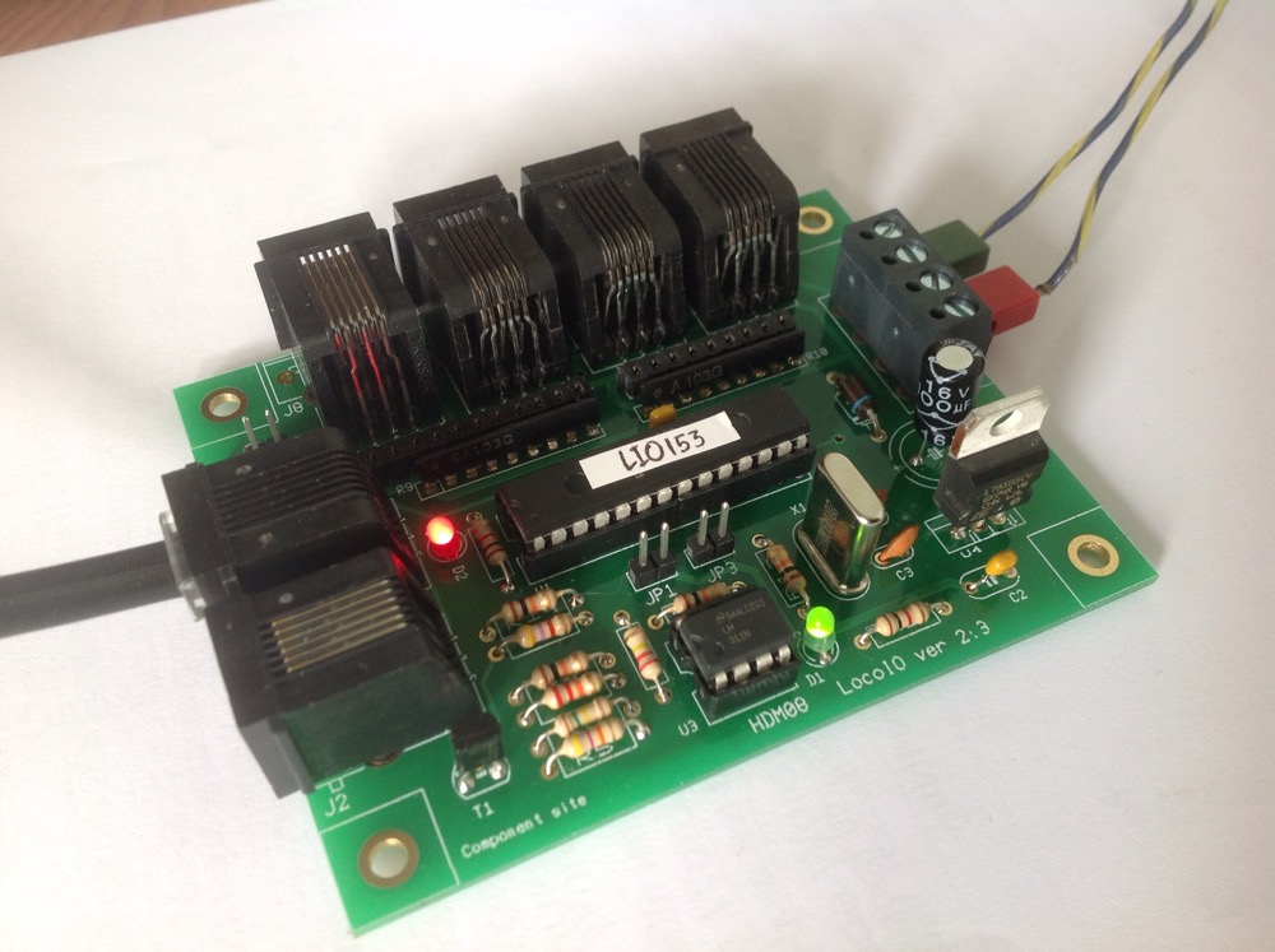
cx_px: 638
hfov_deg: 52.7
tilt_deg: -51.8
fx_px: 1287
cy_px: 476
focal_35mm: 35
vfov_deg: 40.6
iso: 64
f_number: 2.4
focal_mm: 4.28
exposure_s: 1/15
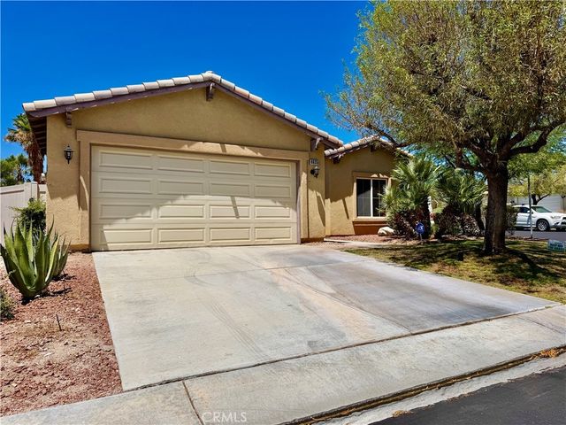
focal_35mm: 24
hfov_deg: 71.6
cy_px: 212
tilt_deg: +1.4
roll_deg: +1.0
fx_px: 392
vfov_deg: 56.8
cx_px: 283
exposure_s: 1/9091
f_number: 1.78
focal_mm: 6.76
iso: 80
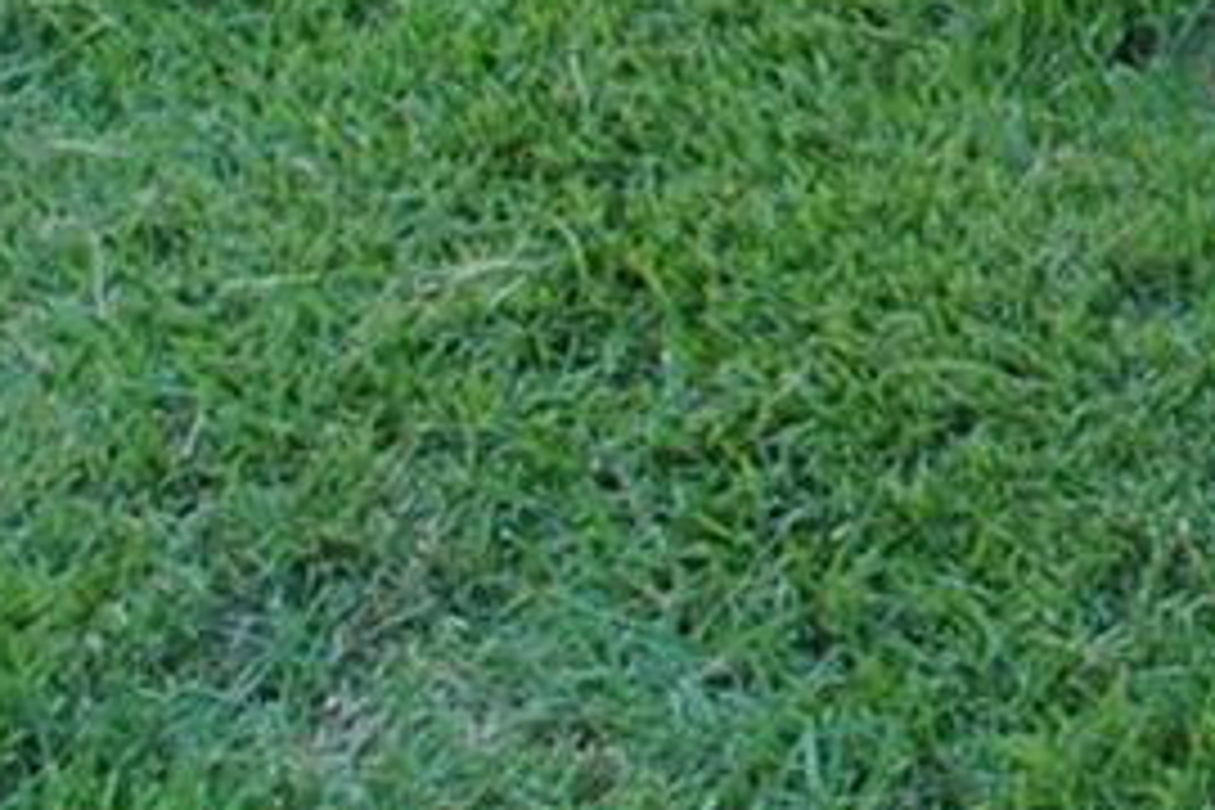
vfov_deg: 6.1
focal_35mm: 205
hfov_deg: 8.7
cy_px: -1728
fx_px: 6918
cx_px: 3366
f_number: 5.6
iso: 125
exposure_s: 1/125
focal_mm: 18
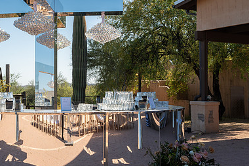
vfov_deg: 24.6
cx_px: 71
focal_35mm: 55
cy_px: 80
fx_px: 380
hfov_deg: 35.7
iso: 100
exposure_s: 1/200
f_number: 9
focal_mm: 36
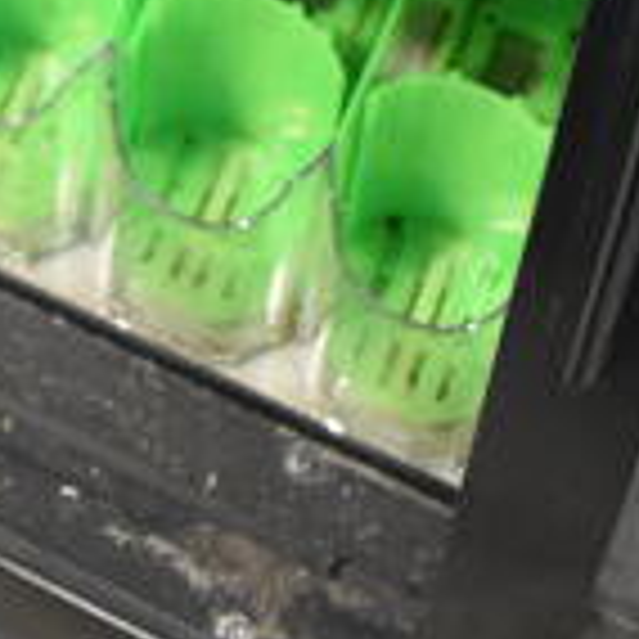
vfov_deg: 9.7
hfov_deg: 11.6
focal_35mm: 148
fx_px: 3091
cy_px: -1112
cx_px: -99
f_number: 3.5
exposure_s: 1/30
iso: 1600
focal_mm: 18
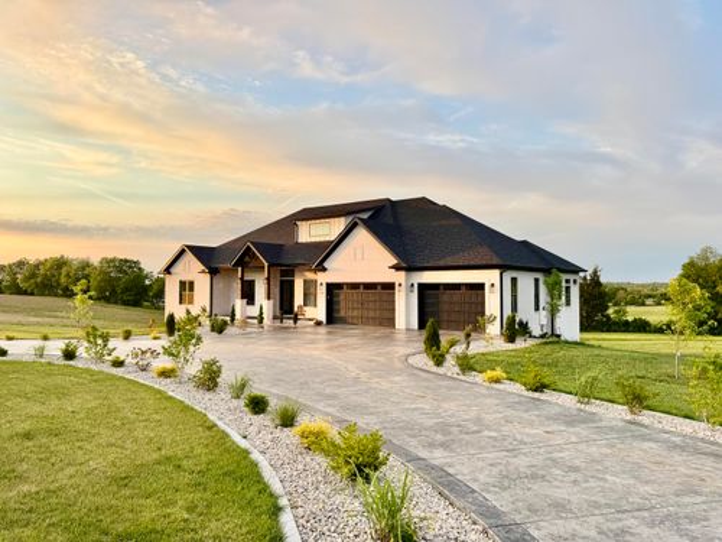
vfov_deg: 56.8
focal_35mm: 24
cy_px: 271
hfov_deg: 71.6
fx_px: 501
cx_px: 361
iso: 80
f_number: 1.78
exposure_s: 1/853
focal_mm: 6.76
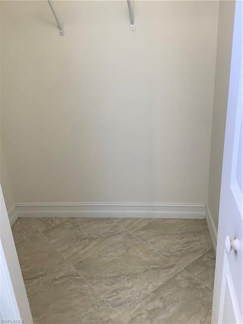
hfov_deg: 45.4
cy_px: 162
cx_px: 122
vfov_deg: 58.4
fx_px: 290
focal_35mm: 31
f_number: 2.4
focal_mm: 3.3
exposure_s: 1/60
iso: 50
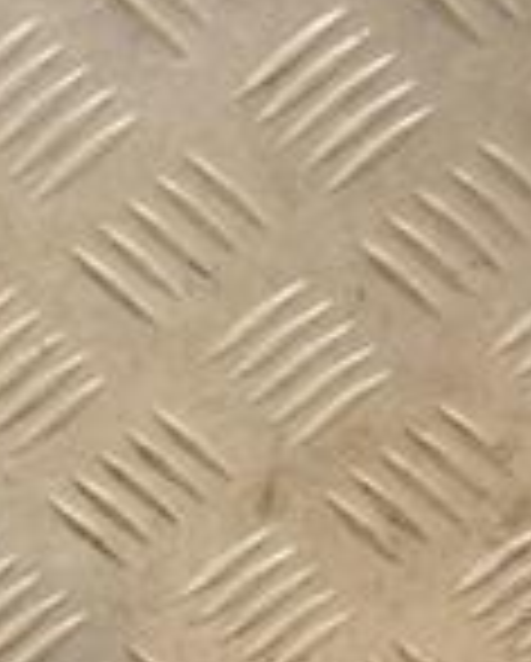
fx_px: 3939
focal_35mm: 201
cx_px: -585
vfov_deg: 9.5
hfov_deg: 7.4
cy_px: 734
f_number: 5
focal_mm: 35
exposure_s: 1/200
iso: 800
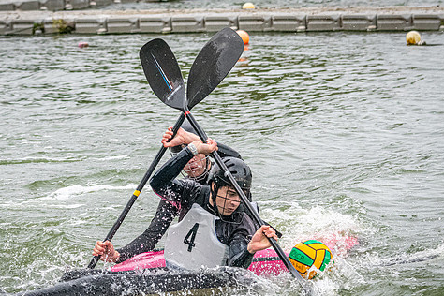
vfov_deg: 4.0
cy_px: 231
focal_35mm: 344
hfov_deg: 6.0
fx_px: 4242
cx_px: 163
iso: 3200
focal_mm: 165
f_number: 8
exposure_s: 1/2500
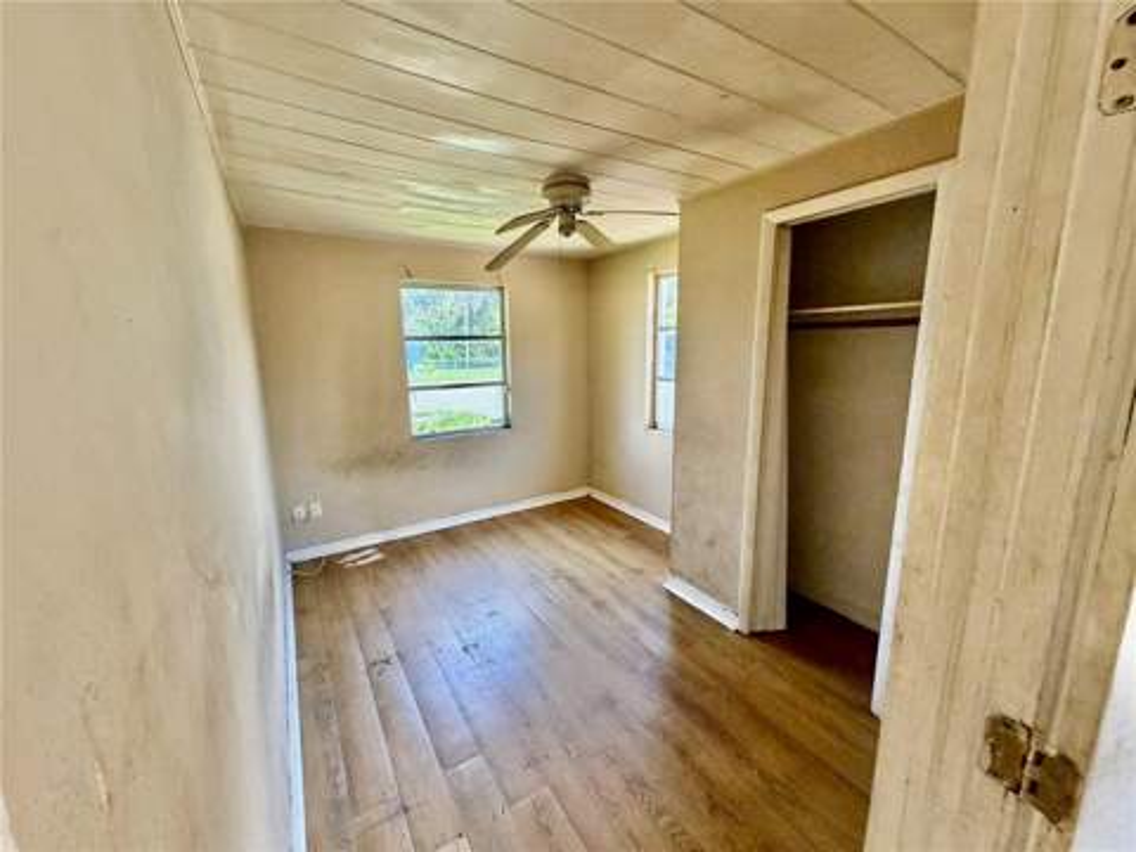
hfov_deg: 102.1
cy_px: 426
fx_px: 459
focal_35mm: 14
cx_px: 568
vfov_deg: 85.7
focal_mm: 2.22
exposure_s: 1/103
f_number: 2.2
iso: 320
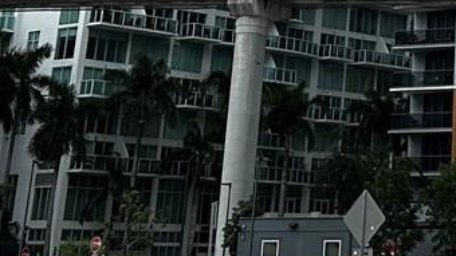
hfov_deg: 16.7
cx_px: 554
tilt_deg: +26.6
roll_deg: +0.3
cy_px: -516
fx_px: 1487
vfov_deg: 8.3
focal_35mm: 123
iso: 80
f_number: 1.78
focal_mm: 6.86
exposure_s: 1/5263
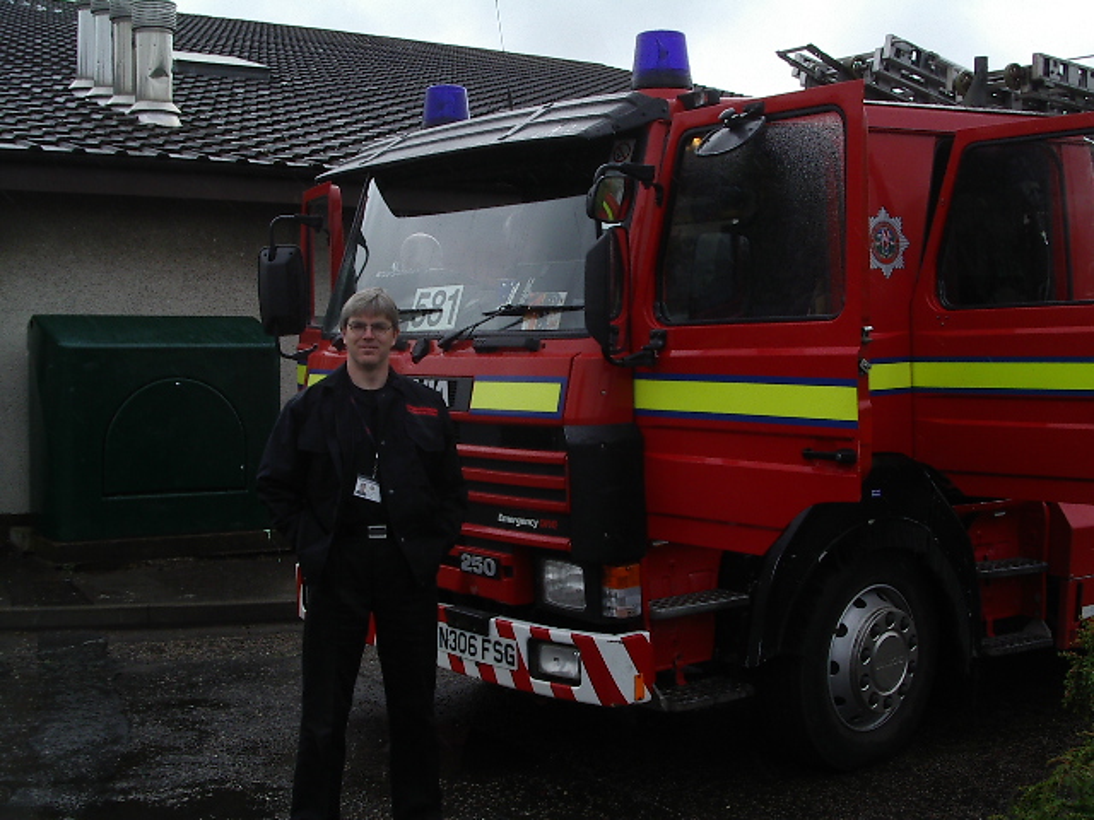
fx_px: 1643
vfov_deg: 28.0
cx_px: 547
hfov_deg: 36.8
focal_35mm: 52
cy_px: 410
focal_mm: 7.8
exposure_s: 1/320
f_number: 5.5
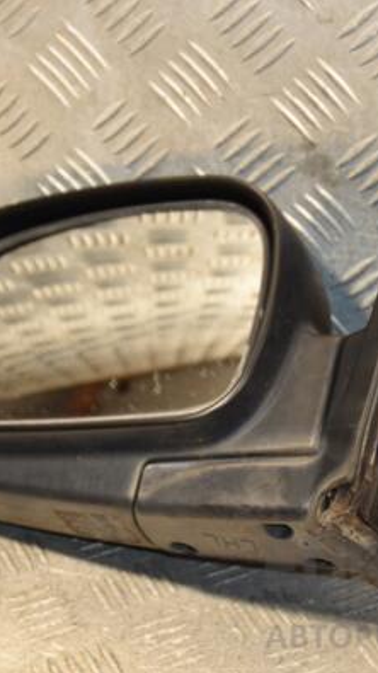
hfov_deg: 9.8
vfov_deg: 17.3
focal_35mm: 124
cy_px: 339
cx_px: 233
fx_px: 2211
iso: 800
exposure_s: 1/100
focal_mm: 52
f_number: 5
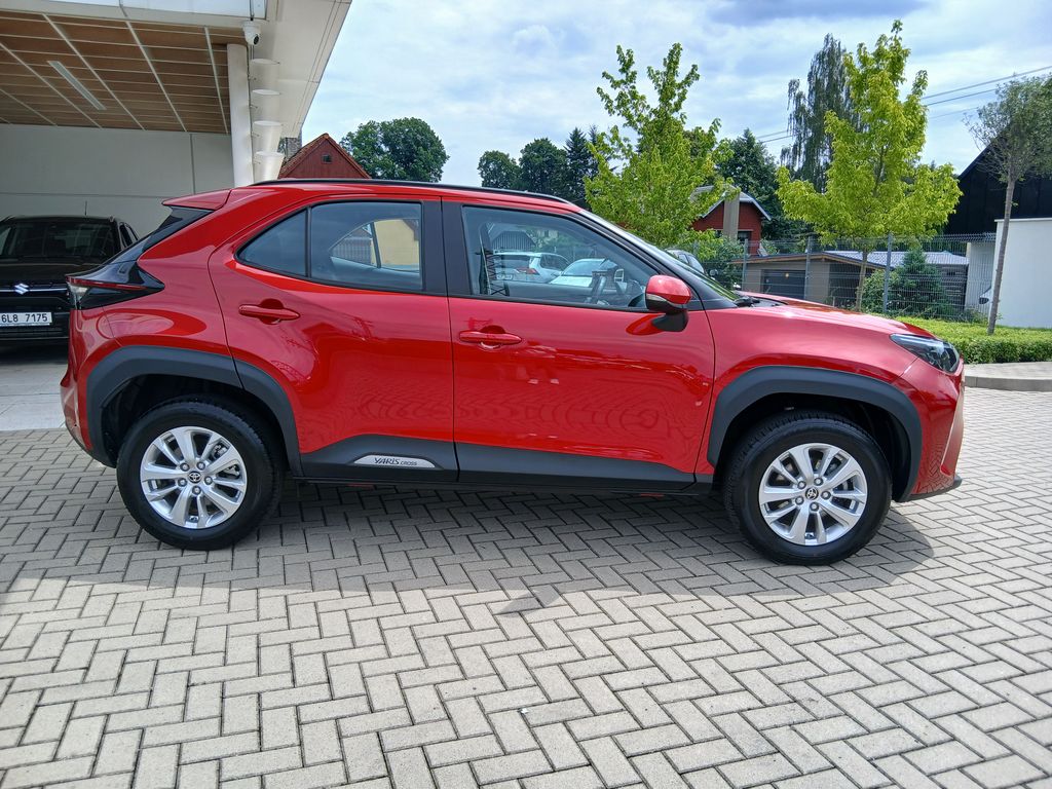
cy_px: 394
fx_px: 790
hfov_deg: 67.3
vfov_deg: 53.1
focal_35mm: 26
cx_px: 526
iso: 20
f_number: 1.8
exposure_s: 1/407
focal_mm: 3.98
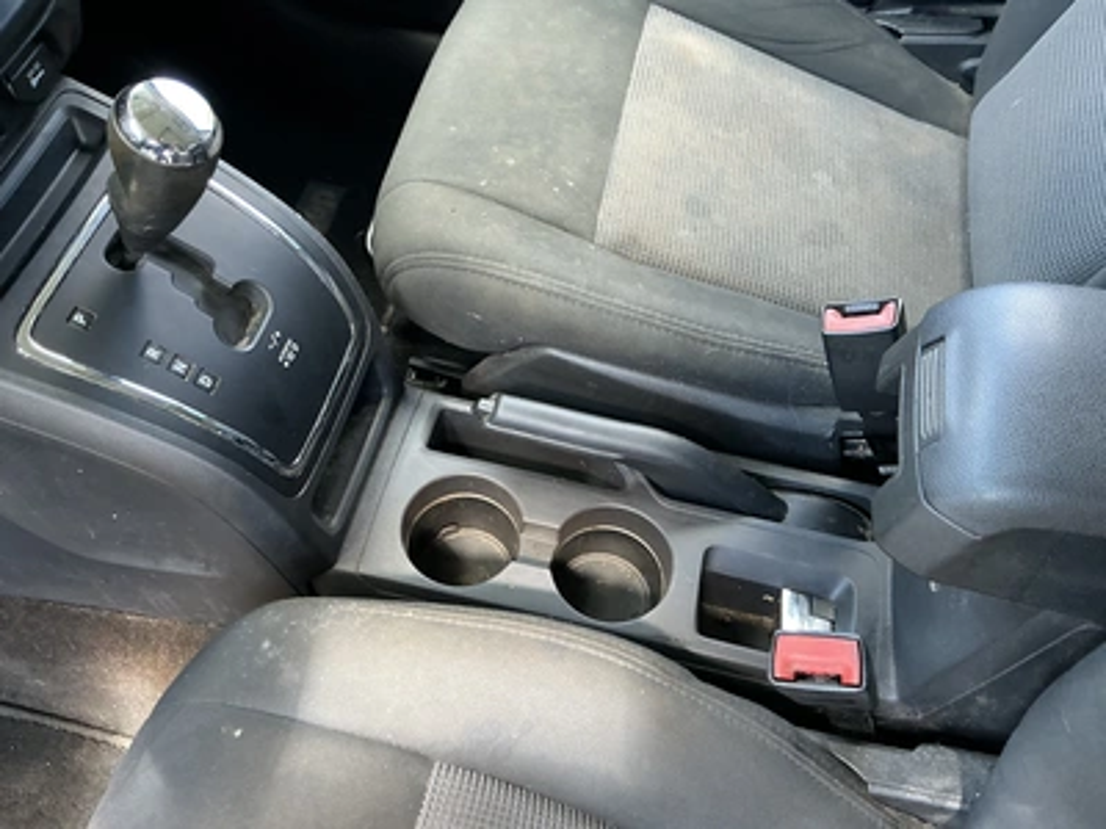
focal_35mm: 28
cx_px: 553
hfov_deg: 63.4
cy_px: 414
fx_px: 895
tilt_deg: -58.5
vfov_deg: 49.7
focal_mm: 3
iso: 80
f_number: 1.8
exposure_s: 1/60
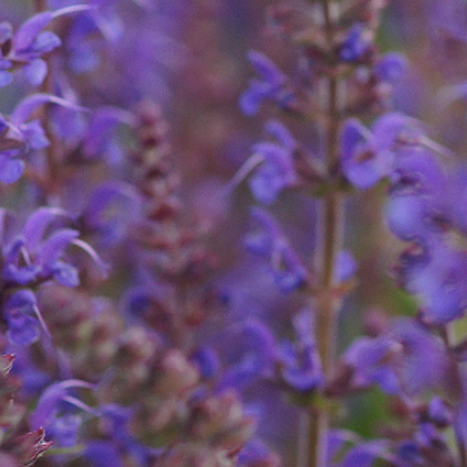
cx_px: 832
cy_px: 72
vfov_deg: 3.6
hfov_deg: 3.5
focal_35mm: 492
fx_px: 7509
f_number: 5.6
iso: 400
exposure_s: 1/160
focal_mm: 100
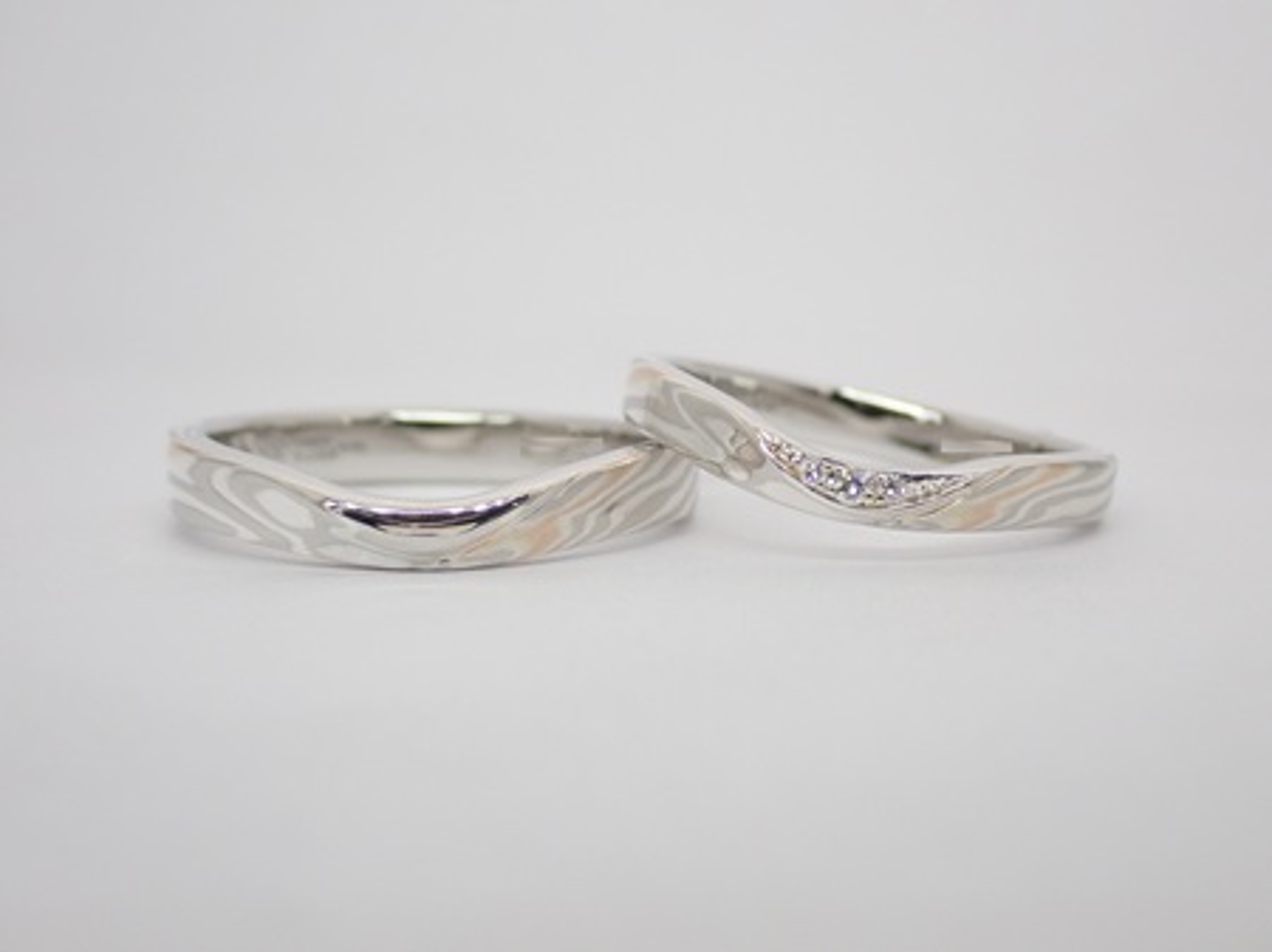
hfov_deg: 25.3
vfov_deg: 19.1
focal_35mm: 77
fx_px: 2828
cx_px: 636
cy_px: 476
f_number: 4.1
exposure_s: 1/100
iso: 200
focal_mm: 13.65
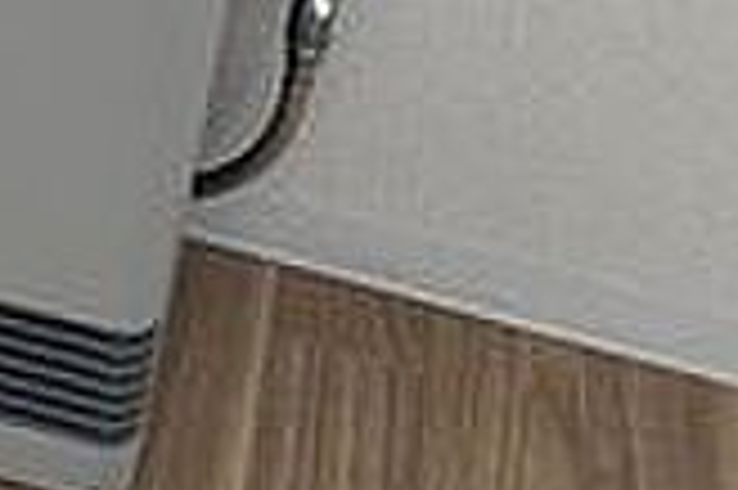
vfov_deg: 12.6
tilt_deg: -34.4
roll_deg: +1.1
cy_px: -396
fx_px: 2027
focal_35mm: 99
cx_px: -279
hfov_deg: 18.8
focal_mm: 5.1
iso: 50
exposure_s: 1/122
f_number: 1.6
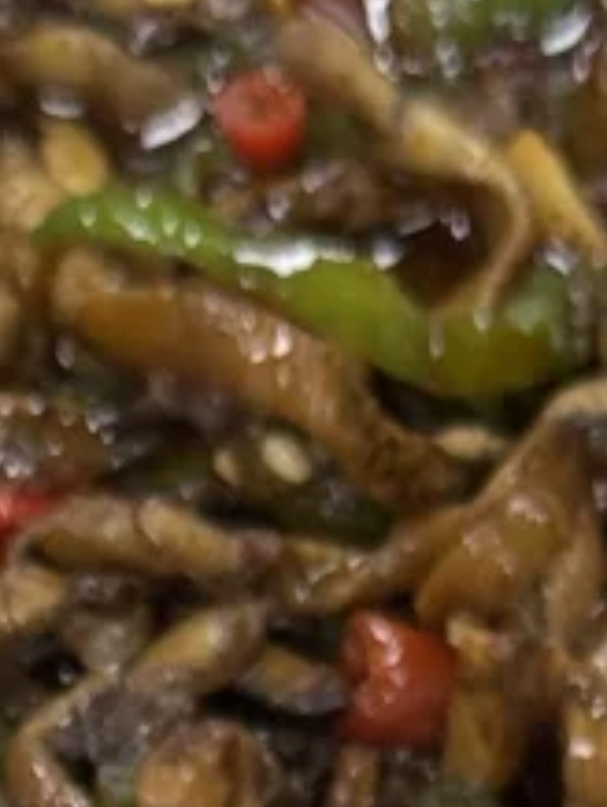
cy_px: 2203
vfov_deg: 5.9
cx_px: 44
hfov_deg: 4.7
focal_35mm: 317
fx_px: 7397
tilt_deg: -52.0
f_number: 1.78
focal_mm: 6.76
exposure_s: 1/100
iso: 125
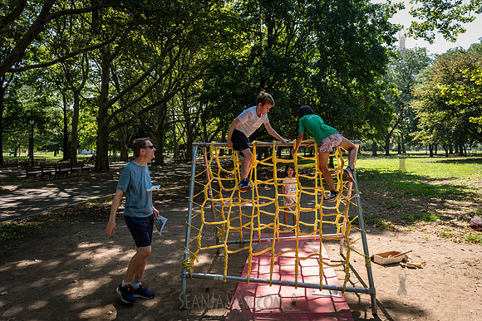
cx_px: 246
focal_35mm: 26
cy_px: 150
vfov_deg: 50.3
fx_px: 342
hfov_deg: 70.3
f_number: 4.5
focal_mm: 24
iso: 200
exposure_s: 1/250
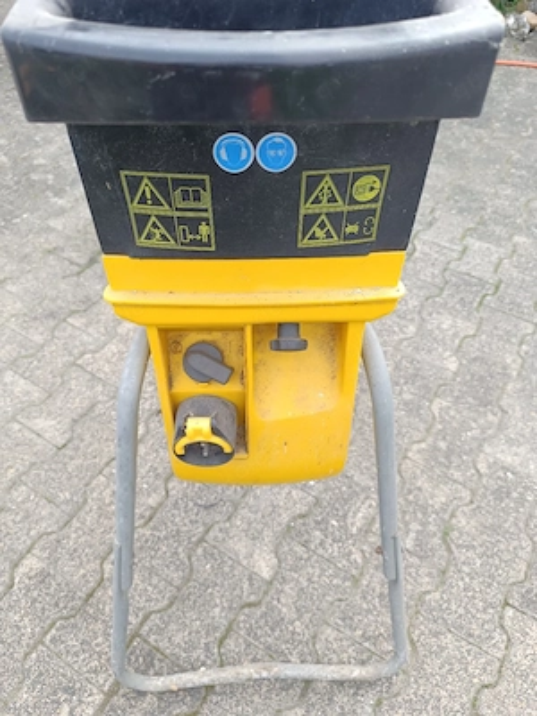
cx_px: 268
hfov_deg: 56.8
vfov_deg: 71.6
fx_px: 496
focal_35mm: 24
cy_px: 358
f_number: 1.65
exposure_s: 1/101
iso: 67
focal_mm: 6.14
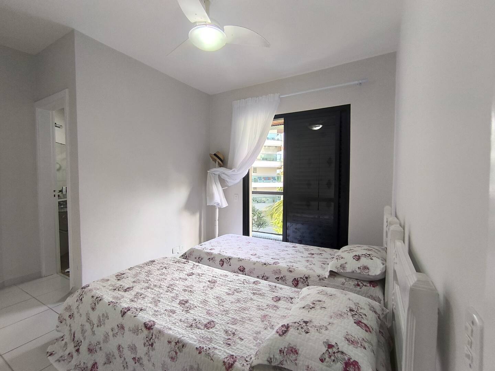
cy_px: 186
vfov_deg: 78.1
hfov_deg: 94.5
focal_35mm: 16
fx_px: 229
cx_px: 248
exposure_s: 1/60
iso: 64
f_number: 2.2
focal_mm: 1.65
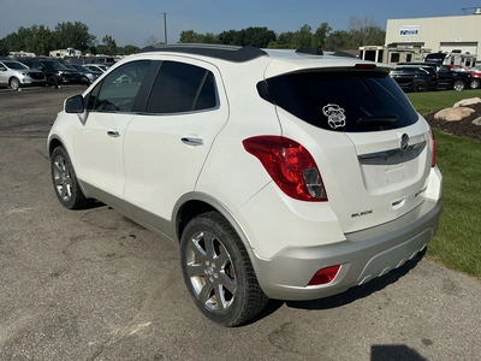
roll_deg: -0.3
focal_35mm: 28
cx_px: 240
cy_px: 180
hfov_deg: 63.4
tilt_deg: -17.8
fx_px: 389
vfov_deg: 49.7
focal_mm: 3
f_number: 1.8
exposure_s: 1/5263
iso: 25
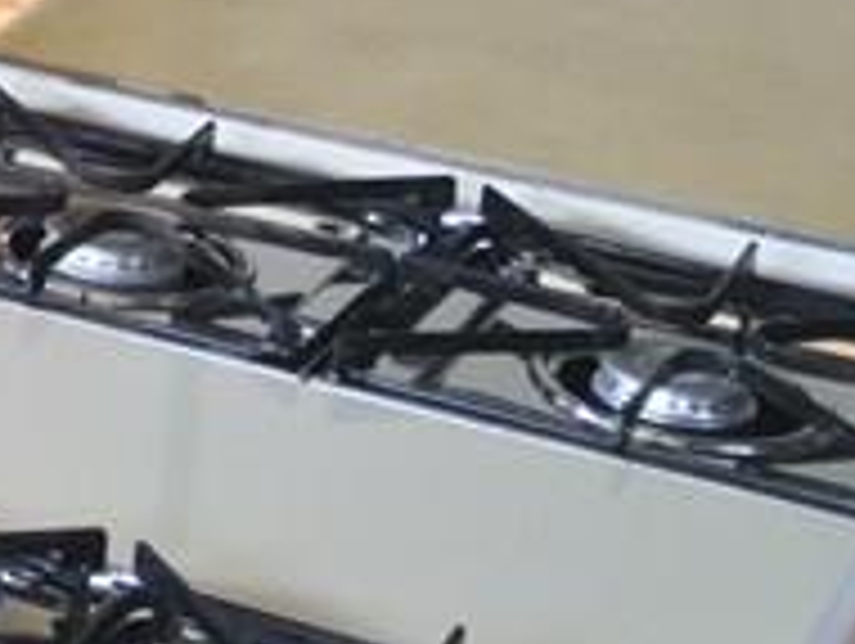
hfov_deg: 10.5
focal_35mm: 156
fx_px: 3858
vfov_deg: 9.2
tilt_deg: -12.1
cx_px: -1323
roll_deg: +0.0
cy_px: -432
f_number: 2.2
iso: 64
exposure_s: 1/30
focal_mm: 4.15
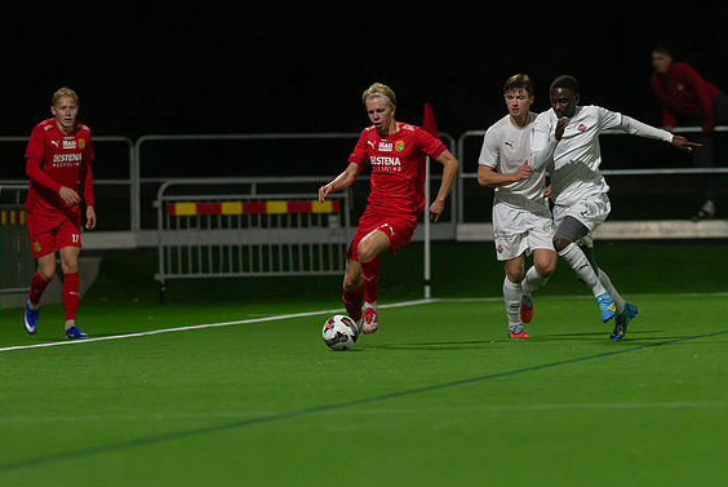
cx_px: 368
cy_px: 242
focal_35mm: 643
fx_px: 13013
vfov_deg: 2.1
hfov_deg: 3.2
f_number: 3.2
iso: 8000
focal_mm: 300
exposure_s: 1/800
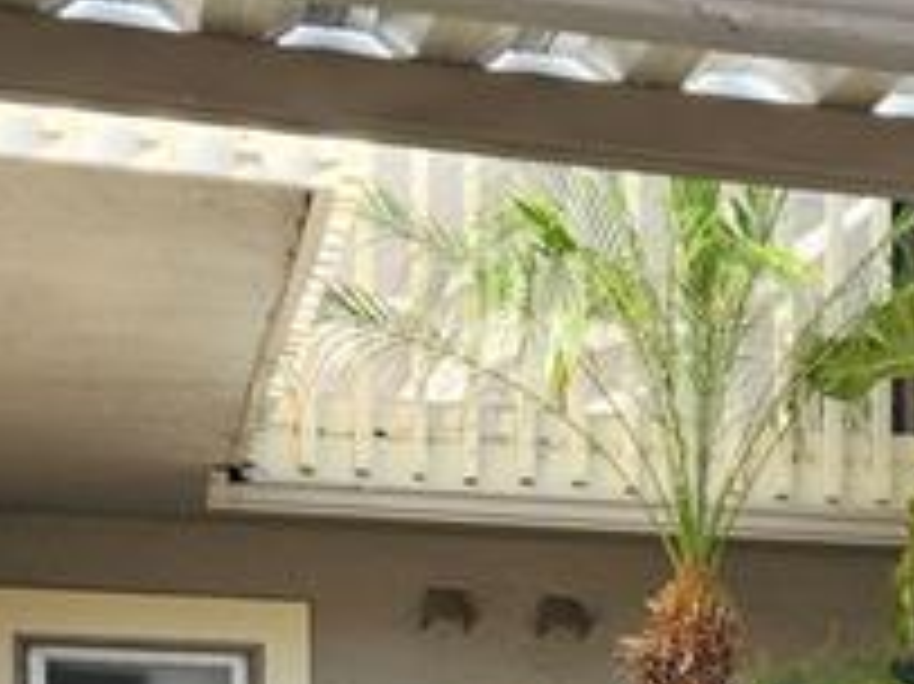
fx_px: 3061
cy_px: 968
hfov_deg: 15.9
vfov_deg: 12.3
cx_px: 1256
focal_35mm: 116
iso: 20
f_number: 1.8
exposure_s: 1/212
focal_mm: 5.4
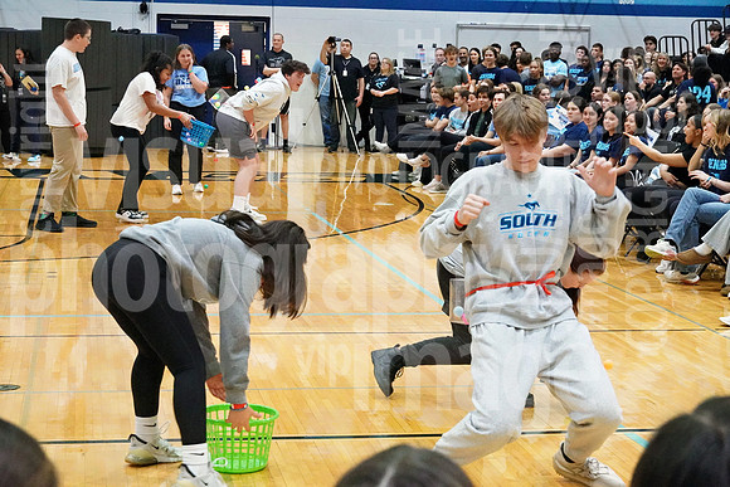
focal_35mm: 74
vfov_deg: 18.6
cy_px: 244
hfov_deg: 27.5
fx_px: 1491
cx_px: 365
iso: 16000
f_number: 7.1
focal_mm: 49
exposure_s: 1/250
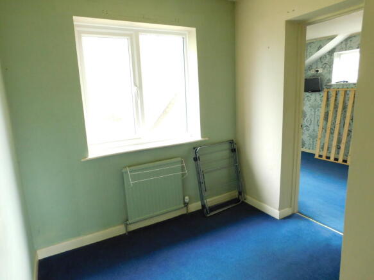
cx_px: 187
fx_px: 248
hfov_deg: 73.9
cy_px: 140
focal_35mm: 23
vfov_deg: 58.9
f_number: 3
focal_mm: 4
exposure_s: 1/25
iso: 400
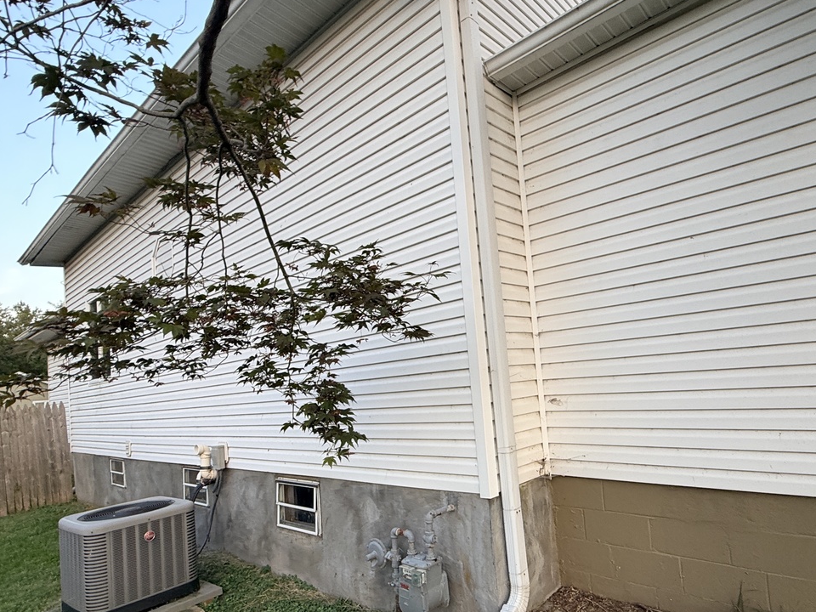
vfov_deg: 63.1
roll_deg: +6.8
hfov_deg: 78.5
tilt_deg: +0.4
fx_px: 495
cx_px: 471
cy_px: 352
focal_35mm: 21
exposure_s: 1/121
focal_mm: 2.22
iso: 80
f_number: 2.2
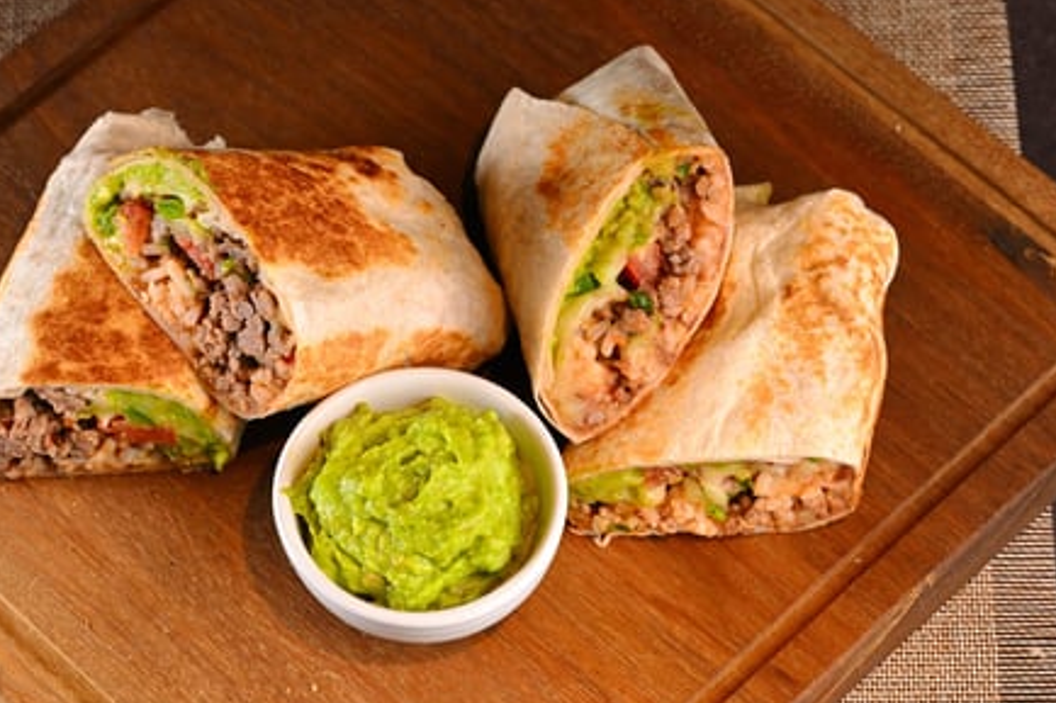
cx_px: 482
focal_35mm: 116
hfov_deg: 17.6
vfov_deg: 11.8
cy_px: 378
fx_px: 3401
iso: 4000
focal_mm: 105
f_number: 14
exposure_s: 1/160
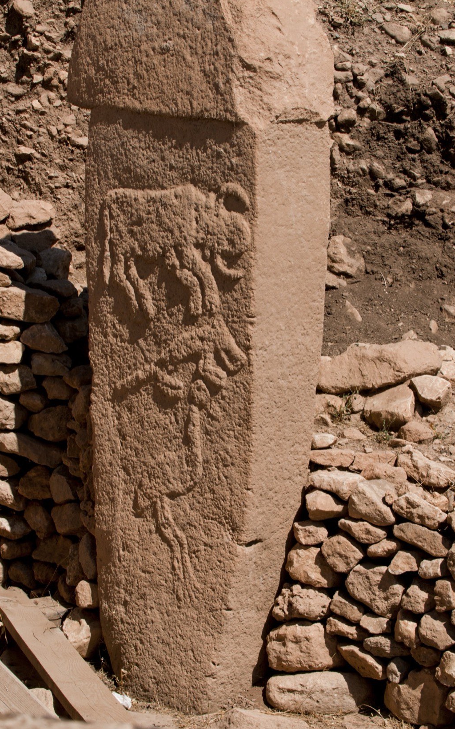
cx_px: 228
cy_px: 362
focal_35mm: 108
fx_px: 2142
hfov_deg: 12.1
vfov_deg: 19.3
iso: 200
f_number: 11
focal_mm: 70
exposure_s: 1/500
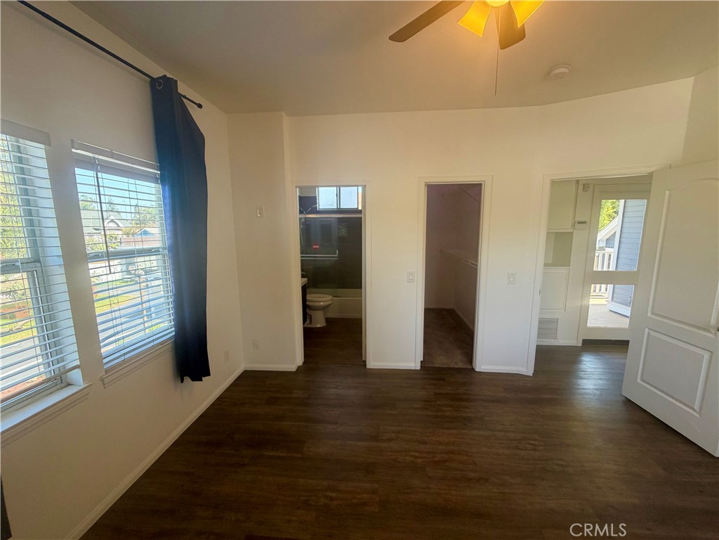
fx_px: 291
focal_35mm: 14
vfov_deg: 85.7
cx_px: 360
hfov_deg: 102.1
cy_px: 270
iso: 100
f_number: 2.2
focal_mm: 2.22
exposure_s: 1/121
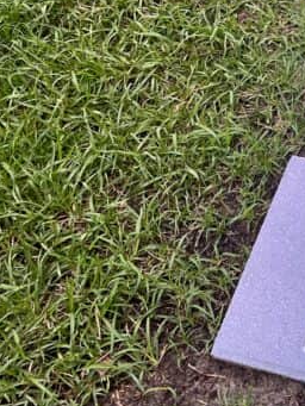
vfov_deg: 22.8
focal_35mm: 78
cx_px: 453
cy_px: -92
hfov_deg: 17.1
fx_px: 916
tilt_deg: -47.0
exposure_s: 1/230
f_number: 1.5
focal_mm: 5.7
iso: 40
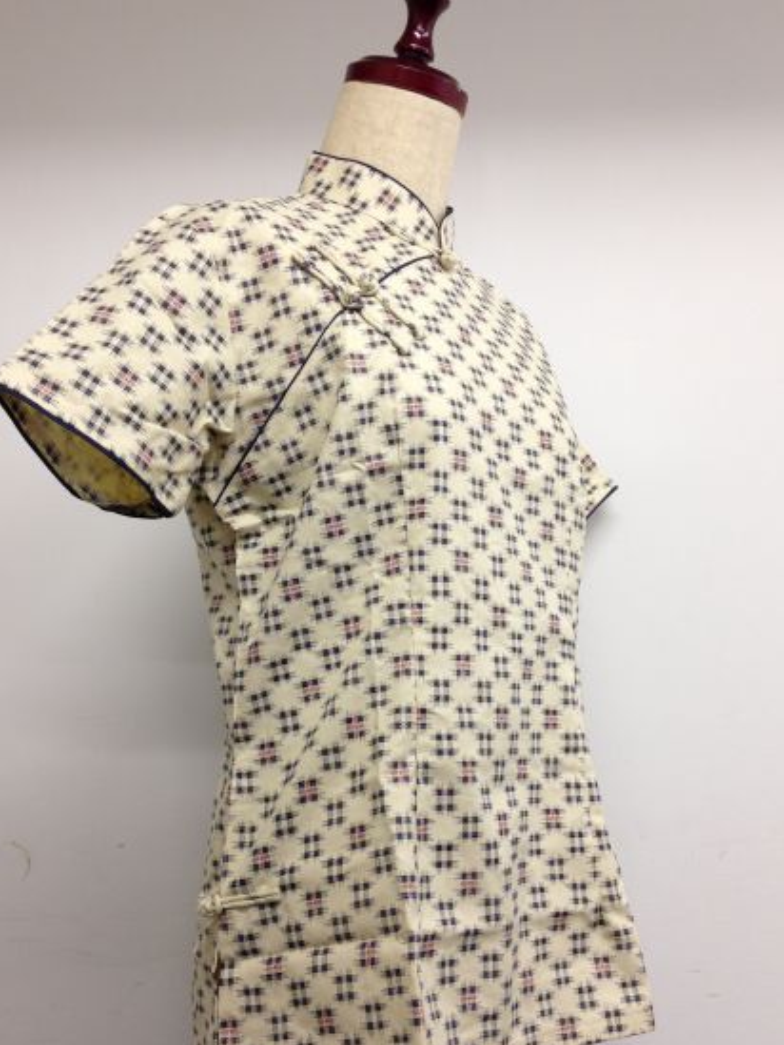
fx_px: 1207
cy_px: 571
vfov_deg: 46.7
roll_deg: +0.9
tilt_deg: +4.7
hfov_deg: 36.0
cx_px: 383
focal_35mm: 40
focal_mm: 4.12
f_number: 2.4
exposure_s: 1/20
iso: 50
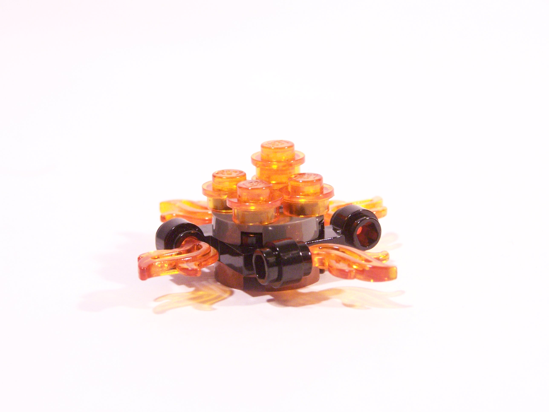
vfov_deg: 15.7
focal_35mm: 94
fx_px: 1491
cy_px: 206
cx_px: 274
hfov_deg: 20.9
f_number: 3.6
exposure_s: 1/30
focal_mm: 15.6
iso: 400
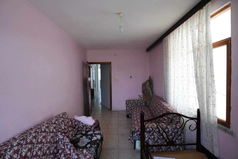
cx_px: 119
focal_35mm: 17
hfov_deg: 93.3
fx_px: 112
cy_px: 80
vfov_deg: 70.4
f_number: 4
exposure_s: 1/160
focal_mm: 17
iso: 800
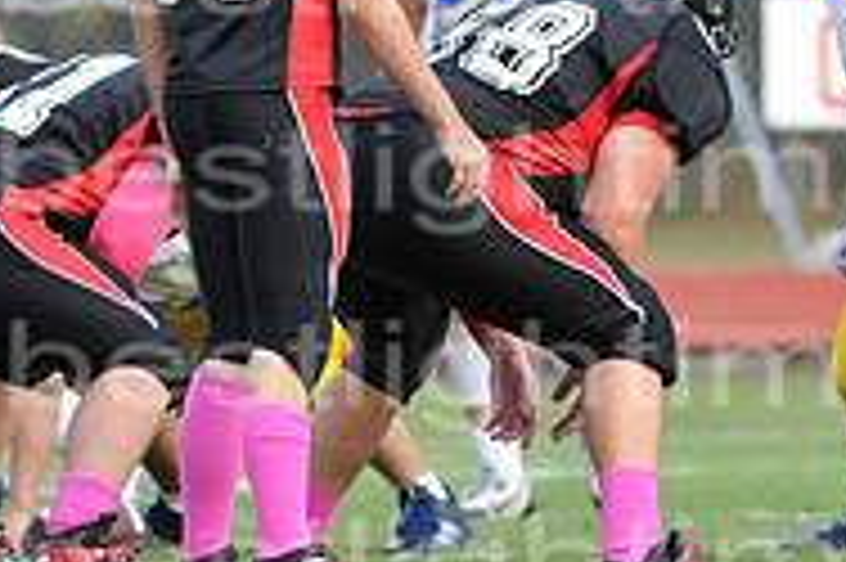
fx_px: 21765
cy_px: 81
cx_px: 594
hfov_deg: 2.2
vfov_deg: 1.5
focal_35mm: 927
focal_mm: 300
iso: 1000
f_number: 4
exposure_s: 1/1000
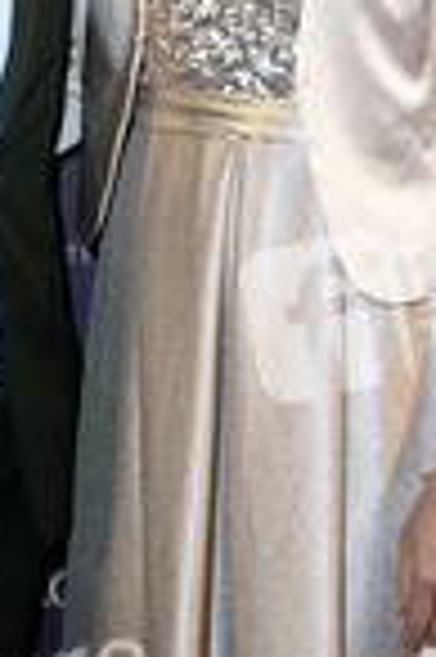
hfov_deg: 13.0
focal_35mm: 104
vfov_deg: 19.3
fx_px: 1894
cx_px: 63
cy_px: 72
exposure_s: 1/250
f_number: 5.6
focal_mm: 38
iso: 640
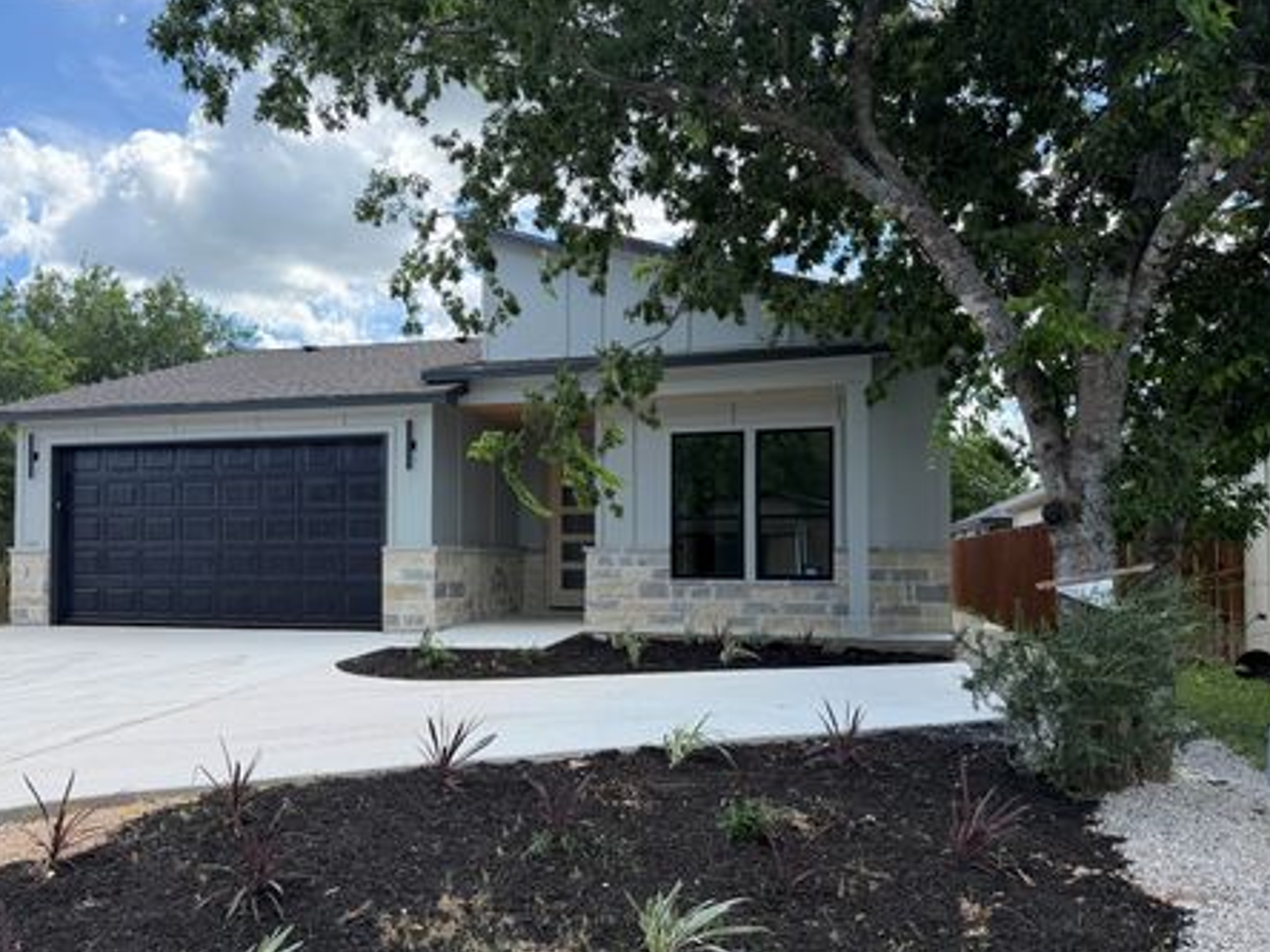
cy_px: 527
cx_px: 561
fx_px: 991
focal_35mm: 27
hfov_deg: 65.1
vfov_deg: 51.3
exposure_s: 1/2445
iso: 100
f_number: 1.78
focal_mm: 6.76
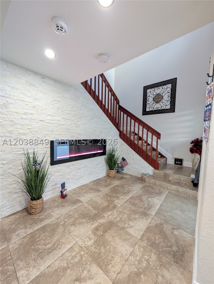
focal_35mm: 12
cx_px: 107
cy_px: 142
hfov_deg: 94.6
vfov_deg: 110.5
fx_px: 99
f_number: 1.7
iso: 191
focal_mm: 2.02
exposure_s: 1/60
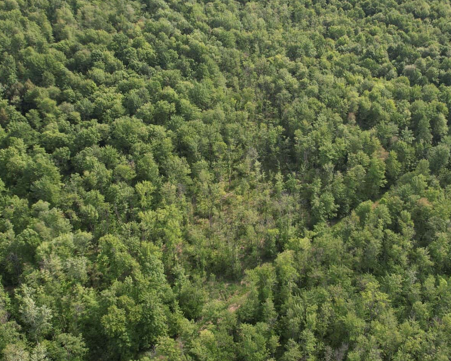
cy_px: 165
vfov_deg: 33.4
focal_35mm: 45
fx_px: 601
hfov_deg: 40.8
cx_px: 287
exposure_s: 1/800
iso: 100
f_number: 2.8
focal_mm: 8.38
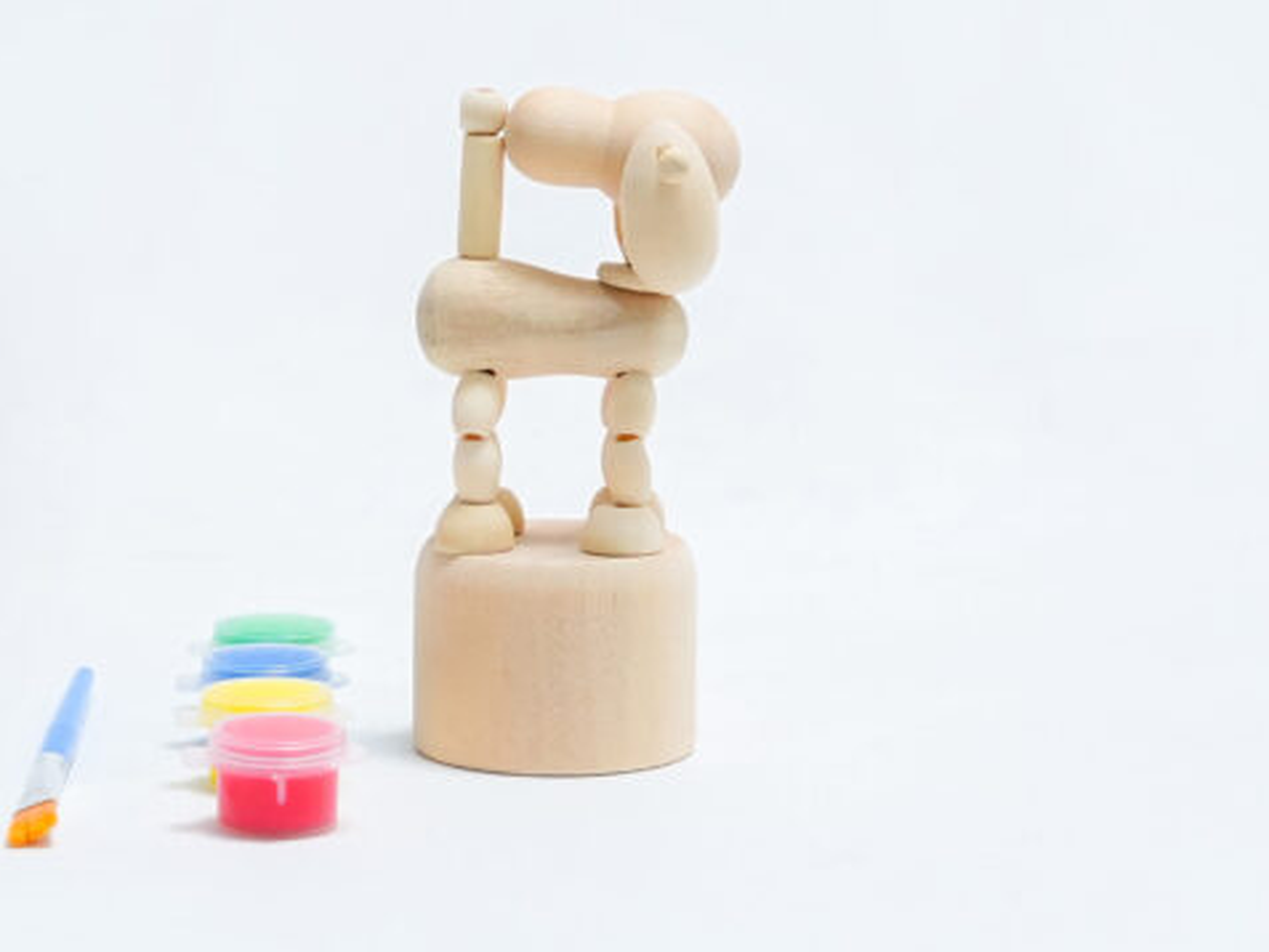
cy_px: 363
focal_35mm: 141
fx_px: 5170
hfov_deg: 14.0
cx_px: 505
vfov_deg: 10.5
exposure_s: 1/125
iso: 3200
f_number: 11
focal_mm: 67
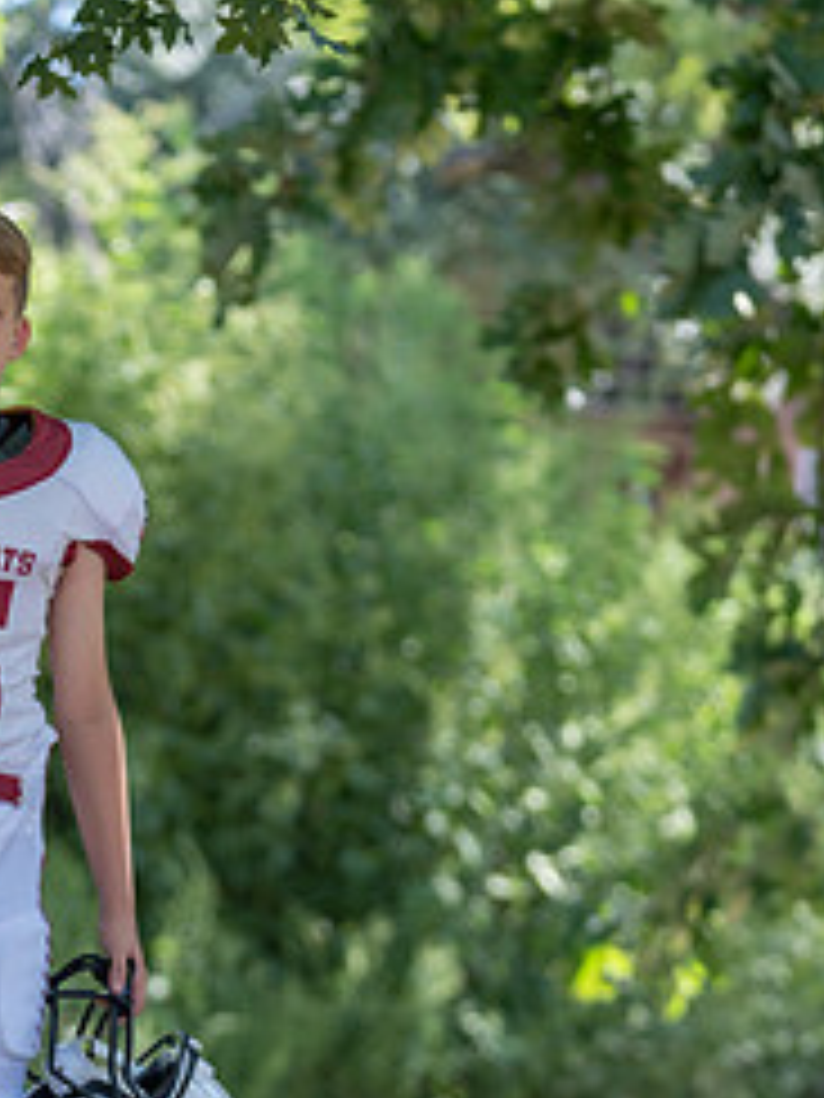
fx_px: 6538
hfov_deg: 7.2
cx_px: 45
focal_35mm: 206
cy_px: 821
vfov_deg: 9.6
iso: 160
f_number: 2.8
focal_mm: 90
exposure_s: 1/320
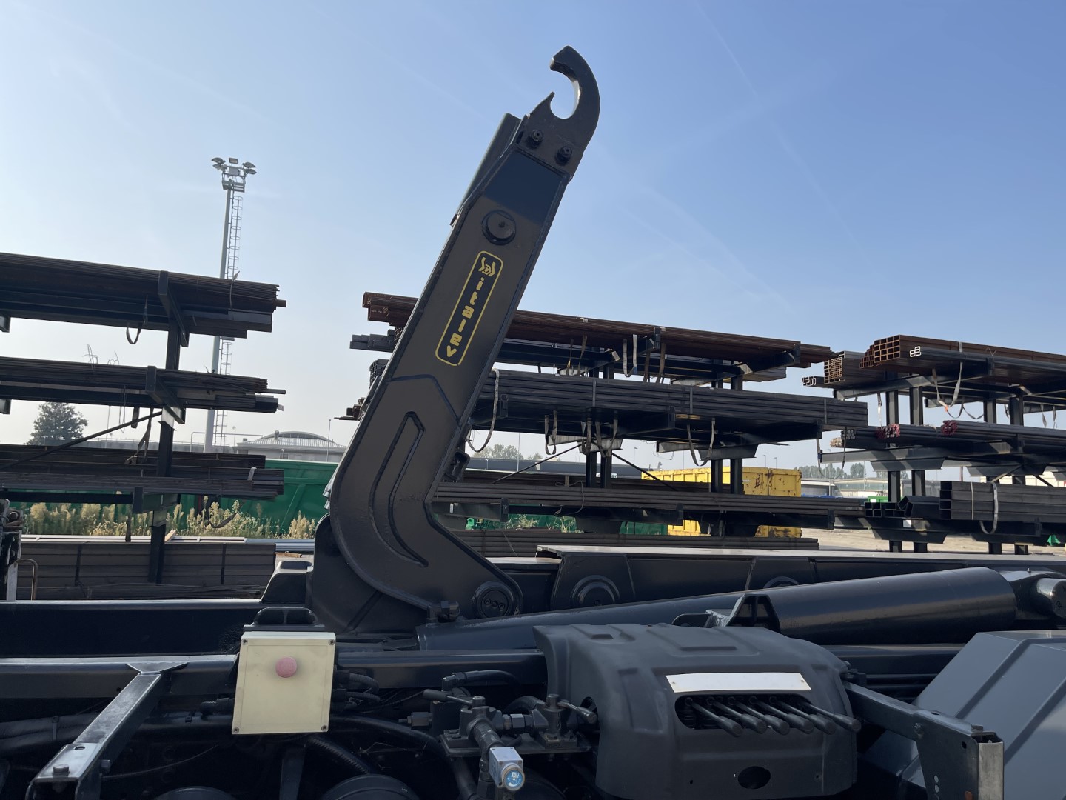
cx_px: 533
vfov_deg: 54.9
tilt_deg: +6.5
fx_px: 770
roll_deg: -2.5
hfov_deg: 69.4
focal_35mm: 25
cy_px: 400
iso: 32
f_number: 1.6
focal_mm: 5.1
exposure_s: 1/4049
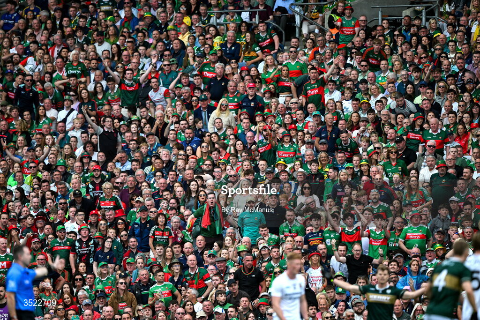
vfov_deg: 2.3
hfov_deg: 3.4
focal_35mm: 600
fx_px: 8001
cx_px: 240
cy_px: 160
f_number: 4
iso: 1250
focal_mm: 600
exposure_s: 1/2500
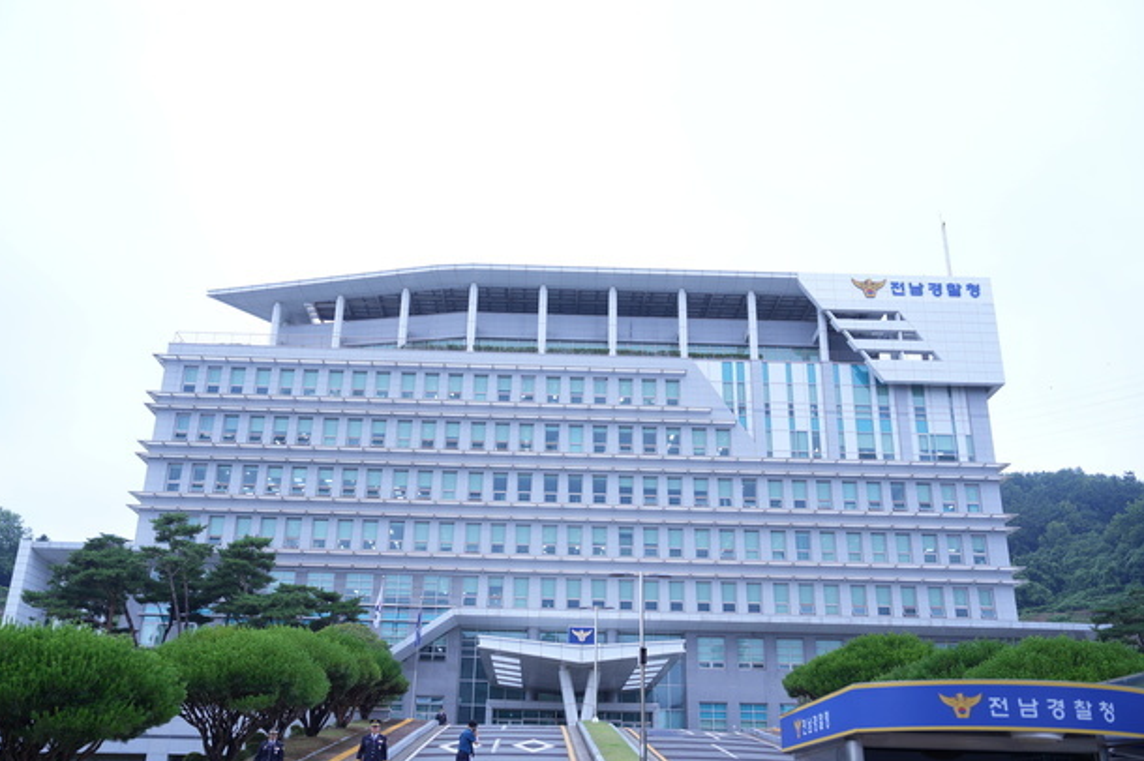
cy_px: 378
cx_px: 564
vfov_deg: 38.8
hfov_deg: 55.8
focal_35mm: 34
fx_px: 1080
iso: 160
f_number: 2.8
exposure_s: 1/250
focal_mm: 33
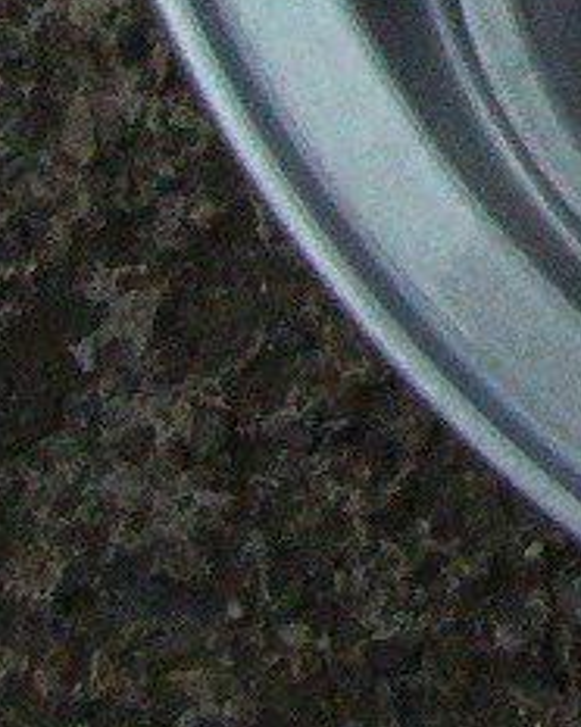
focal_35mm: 188
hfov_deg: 7.5
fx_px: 4046
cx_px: 1587
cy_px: -540
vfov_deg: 9.8
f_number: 5.6
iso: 400
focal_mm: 5.8
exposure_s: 1/1000
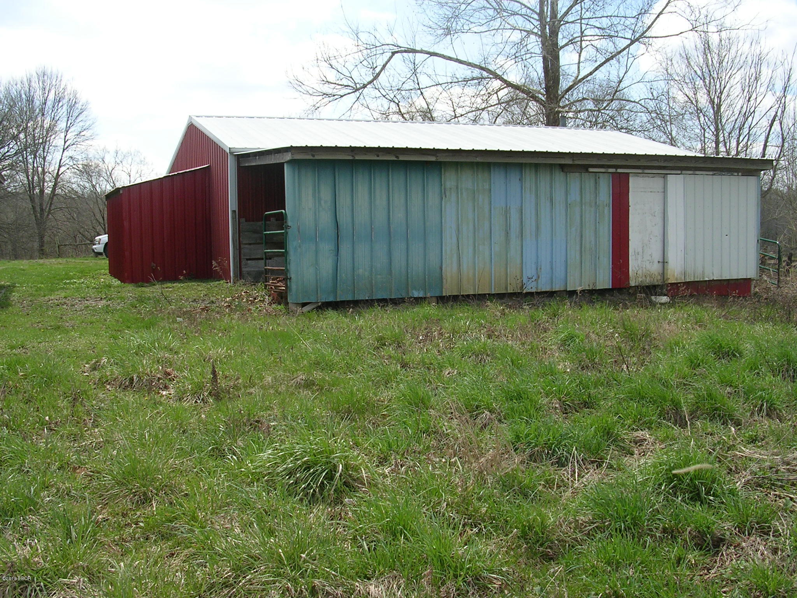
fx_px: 875
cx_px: 398
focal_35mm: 38
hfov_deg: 49.0
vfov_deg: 37.7
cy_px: 299
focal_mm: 5.8
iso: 50
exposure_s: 1/212
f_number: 5.6
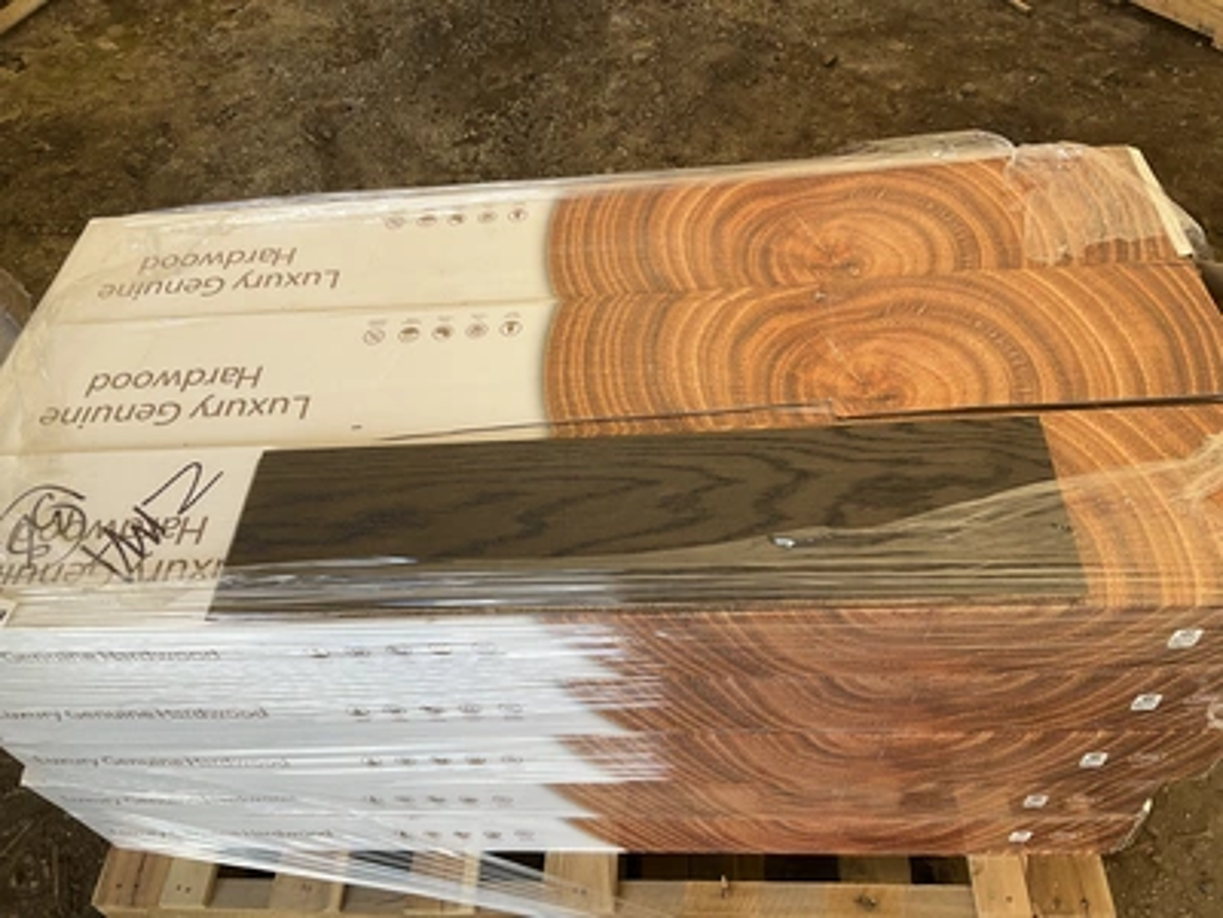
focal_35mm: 29
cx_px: 612
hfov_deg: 61.7
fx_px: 1025
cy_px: 459
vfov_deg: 48.2
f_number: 1.8
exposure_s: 1/122
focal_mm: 3
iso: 16
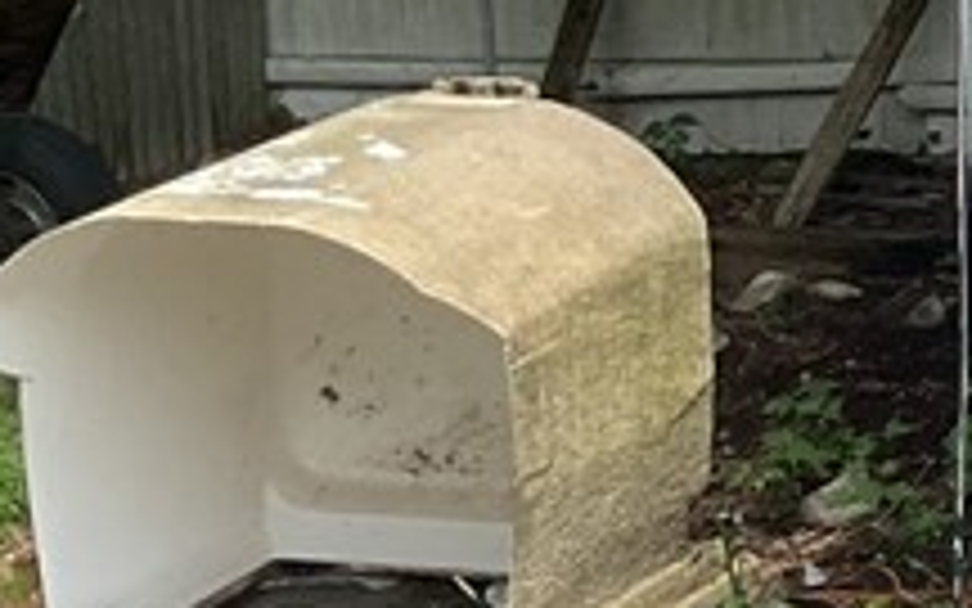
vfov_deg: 8.8
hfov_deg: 12.2
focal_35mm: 146
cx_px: 2115
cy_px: -230
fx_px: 3868
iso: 16
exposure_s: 1/1121
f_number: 1.8
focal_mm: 3
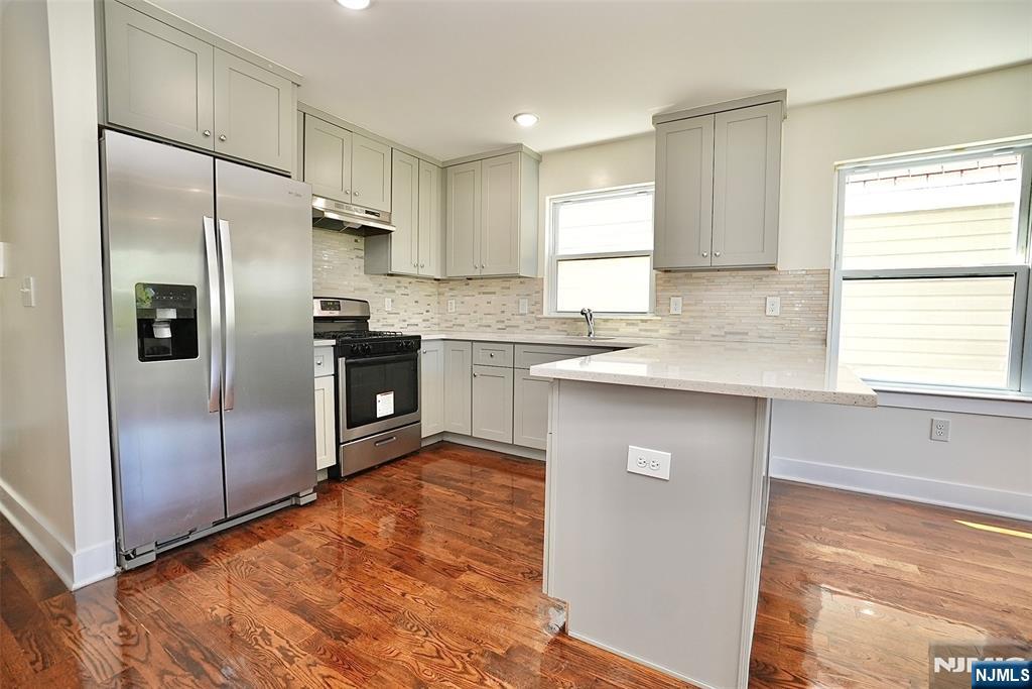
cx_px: 516
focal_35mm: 15
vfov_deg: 77.3
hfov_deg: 100.4
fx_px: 430
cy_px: 344
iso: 1000
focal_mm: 10
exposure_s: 1/80
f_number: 5.6
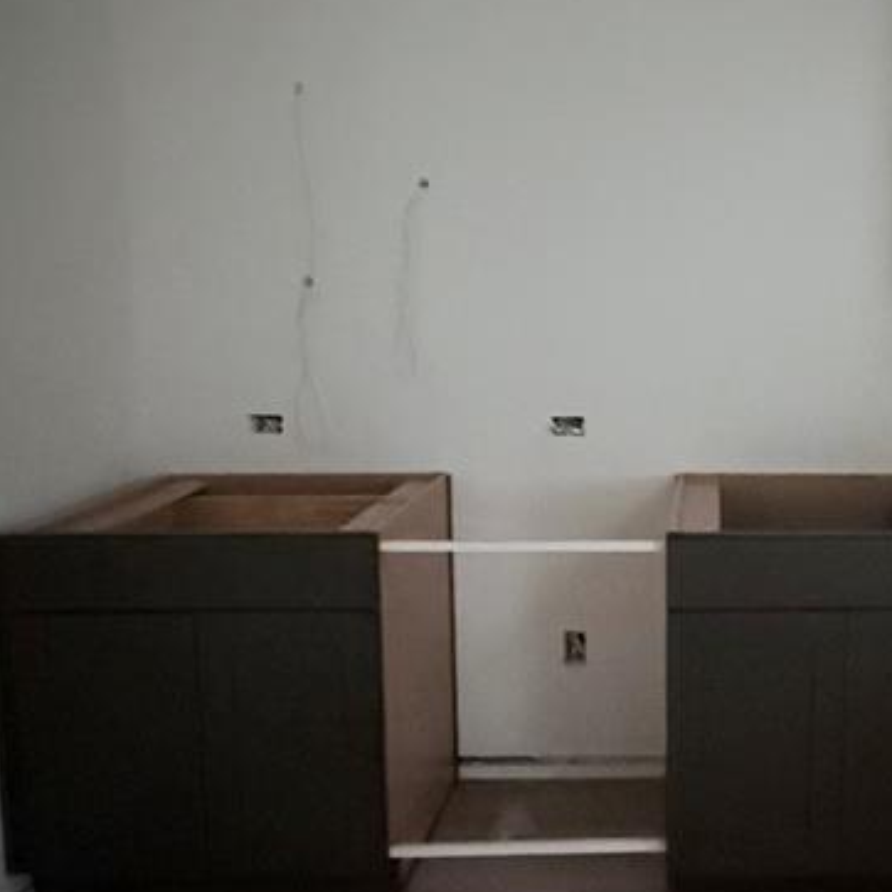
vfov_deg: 47.1
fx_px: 1020
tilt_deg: -7.4
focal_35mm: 35
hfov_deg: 44.3
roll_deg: -0.7
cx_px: 744
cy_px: 376
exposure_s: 1/30
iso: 2500
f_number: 2.2
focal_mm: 2.22
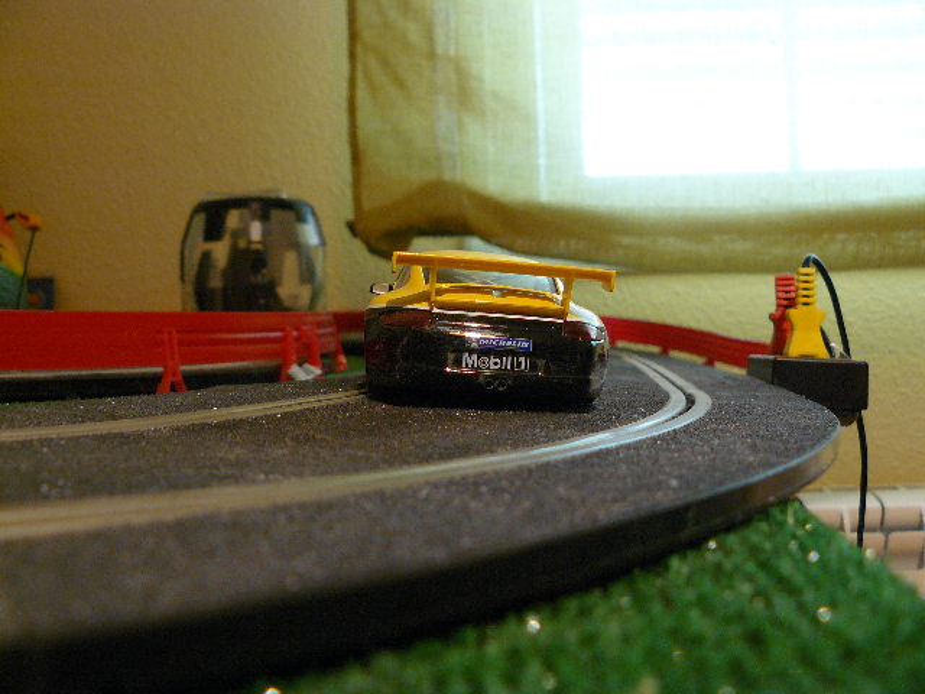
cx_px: 462
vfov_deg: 39.7
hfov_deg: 51.4
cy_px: 347
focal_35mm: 36
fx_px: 962
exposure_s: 1/3.2
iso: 200
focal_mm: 6
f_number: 2.8
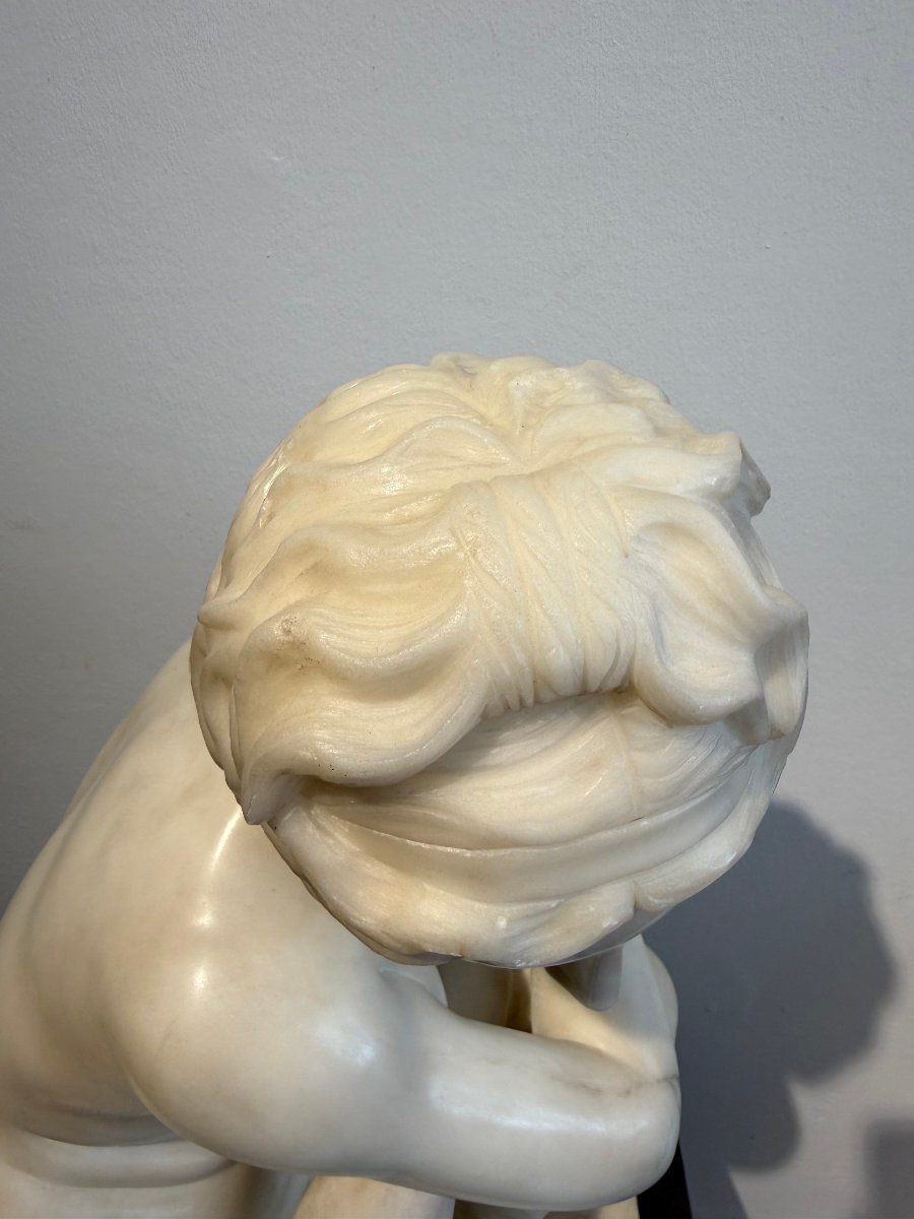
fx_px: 845
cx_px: 457
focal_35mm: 24
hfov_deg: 56.8
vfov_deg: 71.6
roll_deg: +3.1
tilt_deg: -25.9
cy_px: 610
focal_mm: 2.22
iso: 50
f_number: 2.2
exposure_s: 1/100
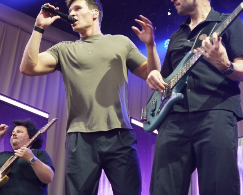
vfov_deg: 19.2
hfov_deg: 23.8
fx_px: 575
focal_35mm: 80
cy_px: 121
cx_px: 146
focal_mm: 28
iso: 100
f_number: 4
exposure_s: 1/60
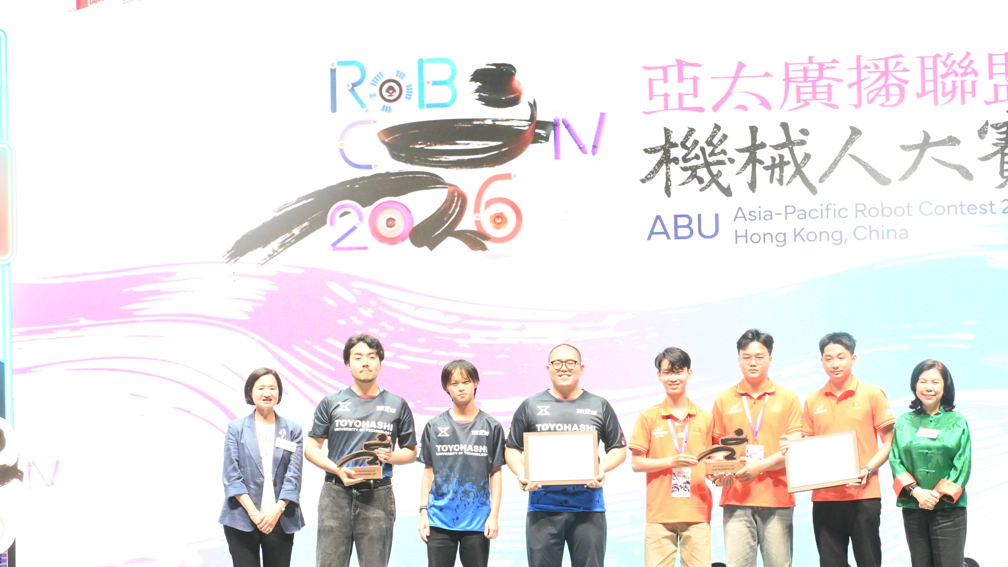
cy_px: 369
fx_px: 3635
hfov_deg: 15.8
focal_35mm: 136
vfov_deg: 8.9
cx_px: 555
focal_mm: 78
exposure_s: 1/60
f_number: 11
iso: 8000
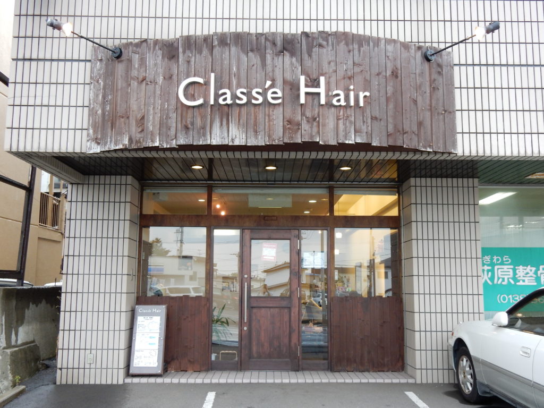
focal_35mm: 36
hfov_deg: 51.4
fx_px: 566
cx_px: 272
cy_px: 204
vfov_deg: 39.7
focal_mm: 6.4
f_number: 4
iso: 200
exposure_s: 1/30
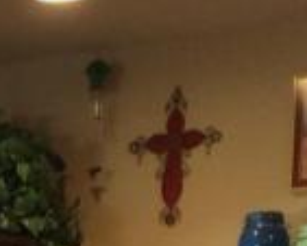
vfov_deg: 6.2
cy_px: 782
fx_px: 2064
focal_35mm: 227
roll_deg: +0.6
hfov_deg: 7.9
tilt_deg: -9.0
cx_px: -420
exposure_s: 1/24
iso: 40
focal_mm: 3.3
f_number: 2.4
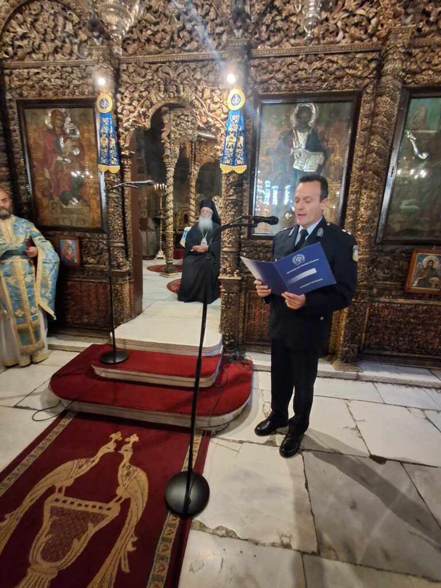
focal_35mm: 16
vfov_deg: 94.5
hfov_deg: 78.1
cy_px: 294
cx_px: 220
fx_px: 272
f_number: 2.2
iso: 500
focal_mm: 1.64
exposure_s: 1/25
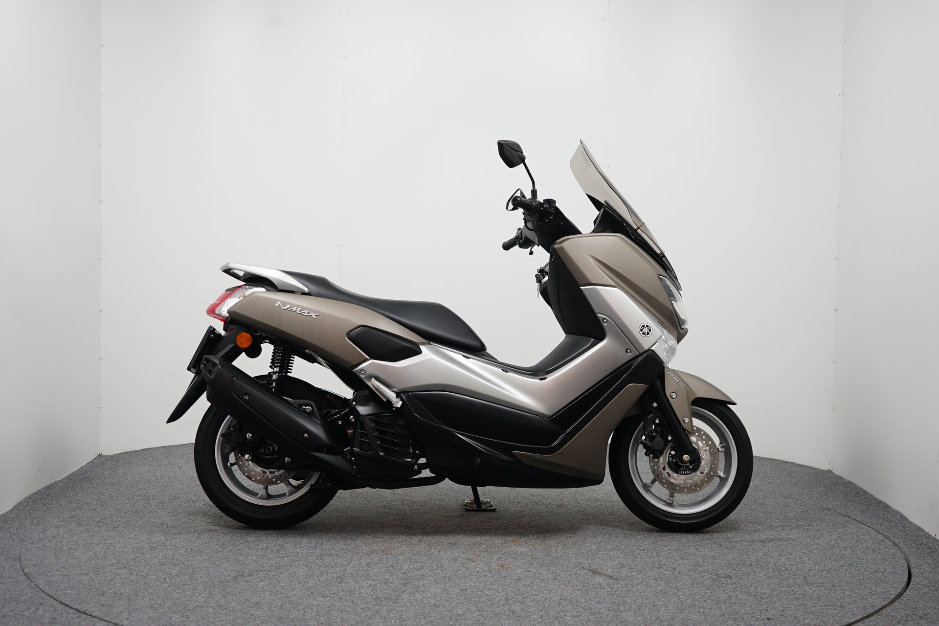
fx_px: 1252
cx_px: 470
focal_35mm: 48
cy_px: 313
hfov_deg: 41.1
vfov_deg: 28.1
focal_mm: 48
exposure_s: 1/60
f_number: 4.5
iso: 640
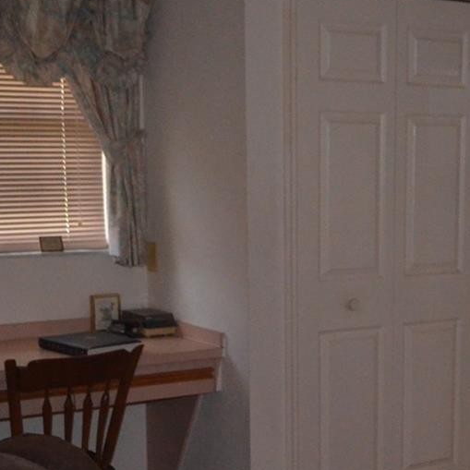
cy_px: 409
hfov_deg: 19.3
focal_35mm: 88
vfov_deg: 19.4
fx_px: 1352
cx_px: 443
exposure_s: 1/60
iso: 3200
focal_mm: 22
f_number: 3.8
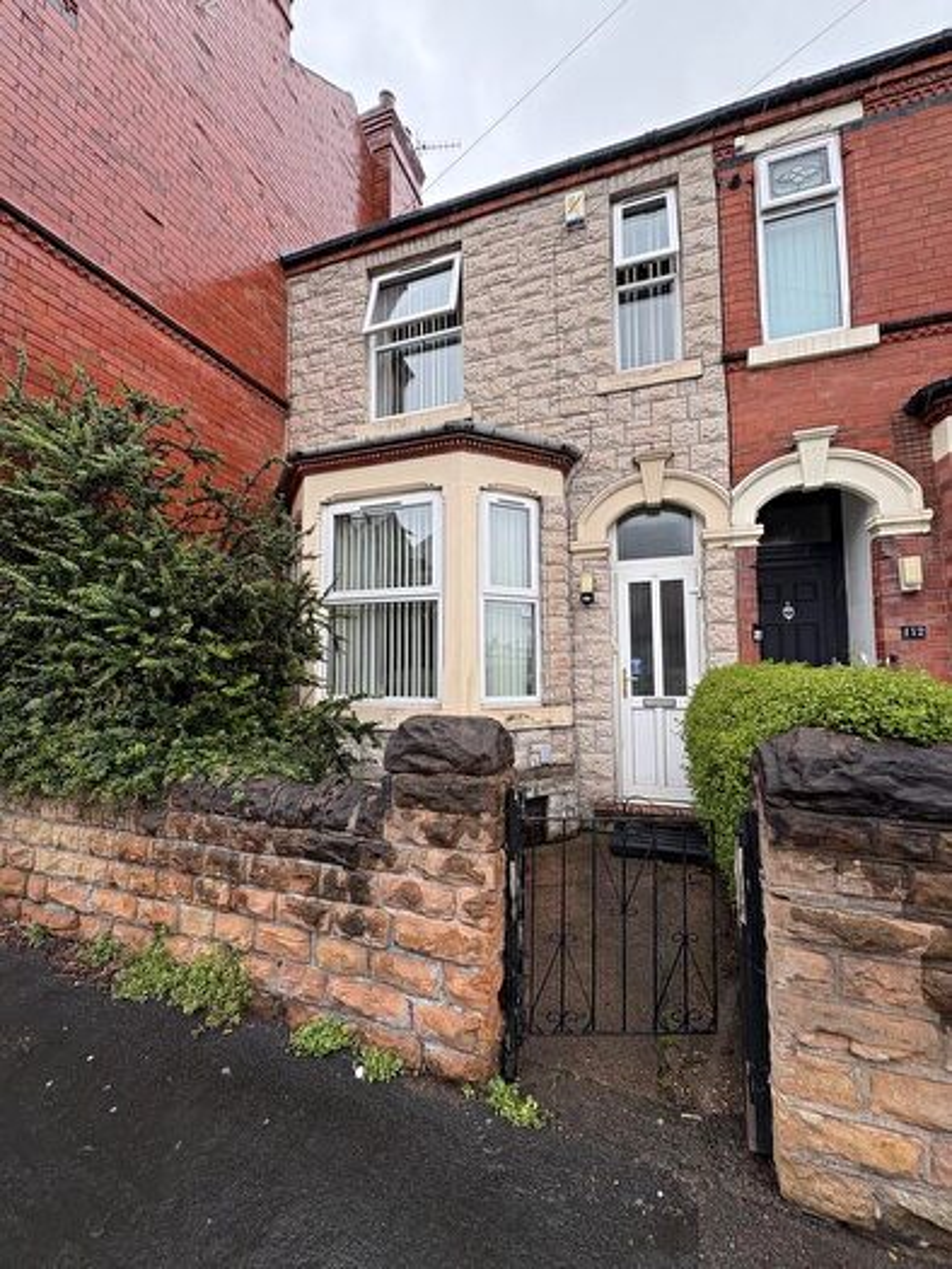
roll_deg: +0.9
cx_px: 476
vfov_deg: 102.1
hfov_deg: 85.7
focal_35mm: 14
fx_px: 513
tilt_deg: +4.9
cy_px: 634
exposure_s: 1/274
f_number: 2.2
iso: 40
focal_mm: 2.22
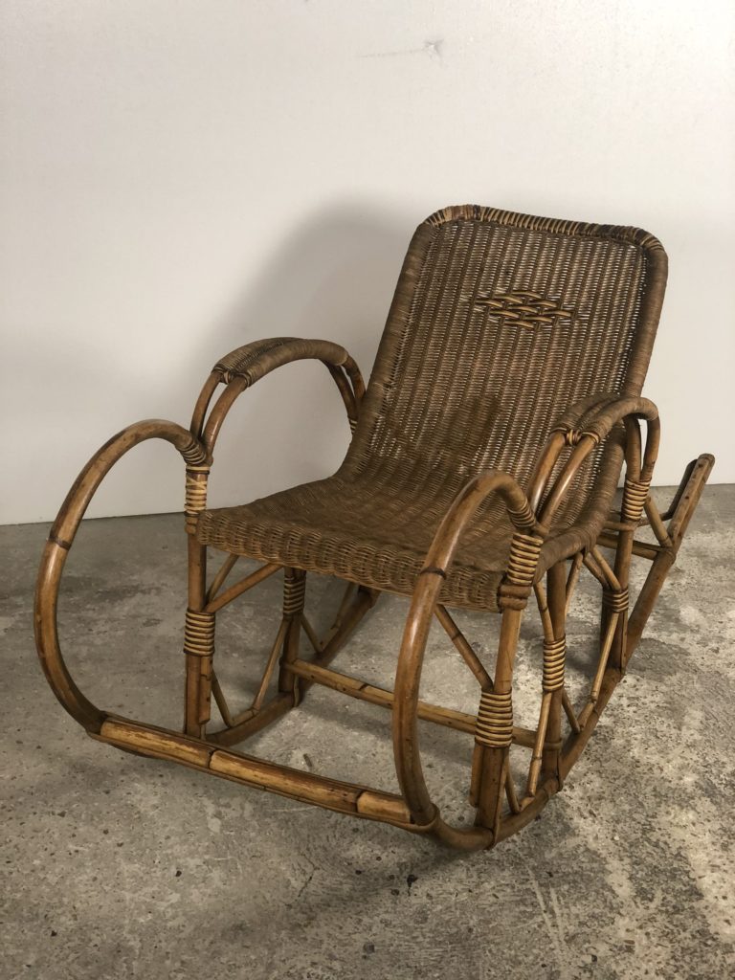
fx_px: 1472
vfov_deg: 36.8
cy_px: 490
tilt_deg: -25.6
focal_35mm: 52
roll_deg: -1.5
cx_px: 368
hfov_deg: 28.0
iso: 125
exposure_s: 1/33
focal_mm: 6
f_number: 2.4
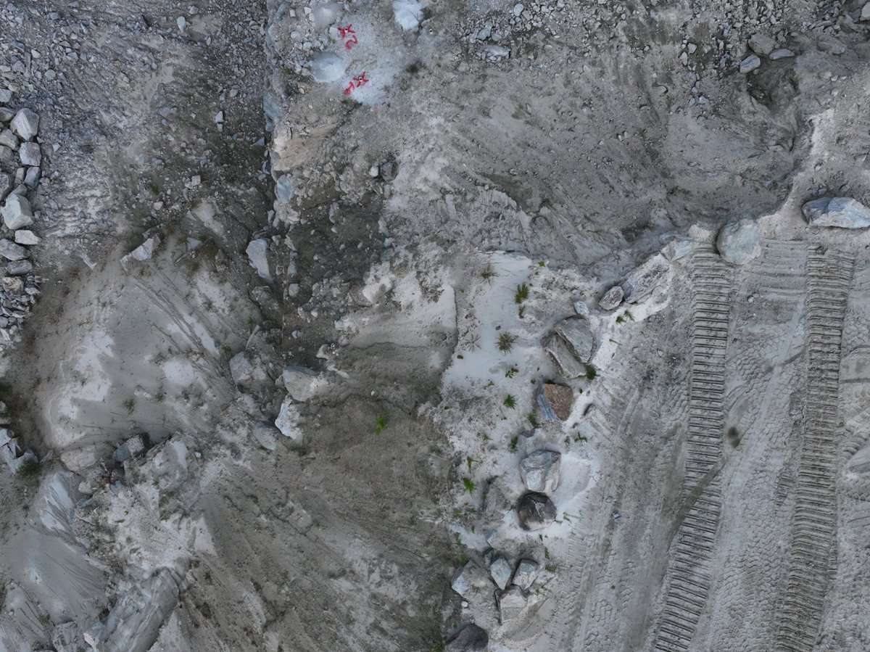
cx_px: 435
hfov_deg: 71.6
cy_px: 326
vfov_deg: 56.8
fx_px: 603
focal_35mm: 24
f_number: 2.8
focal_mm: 12.29
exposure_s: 1/2000
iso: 100
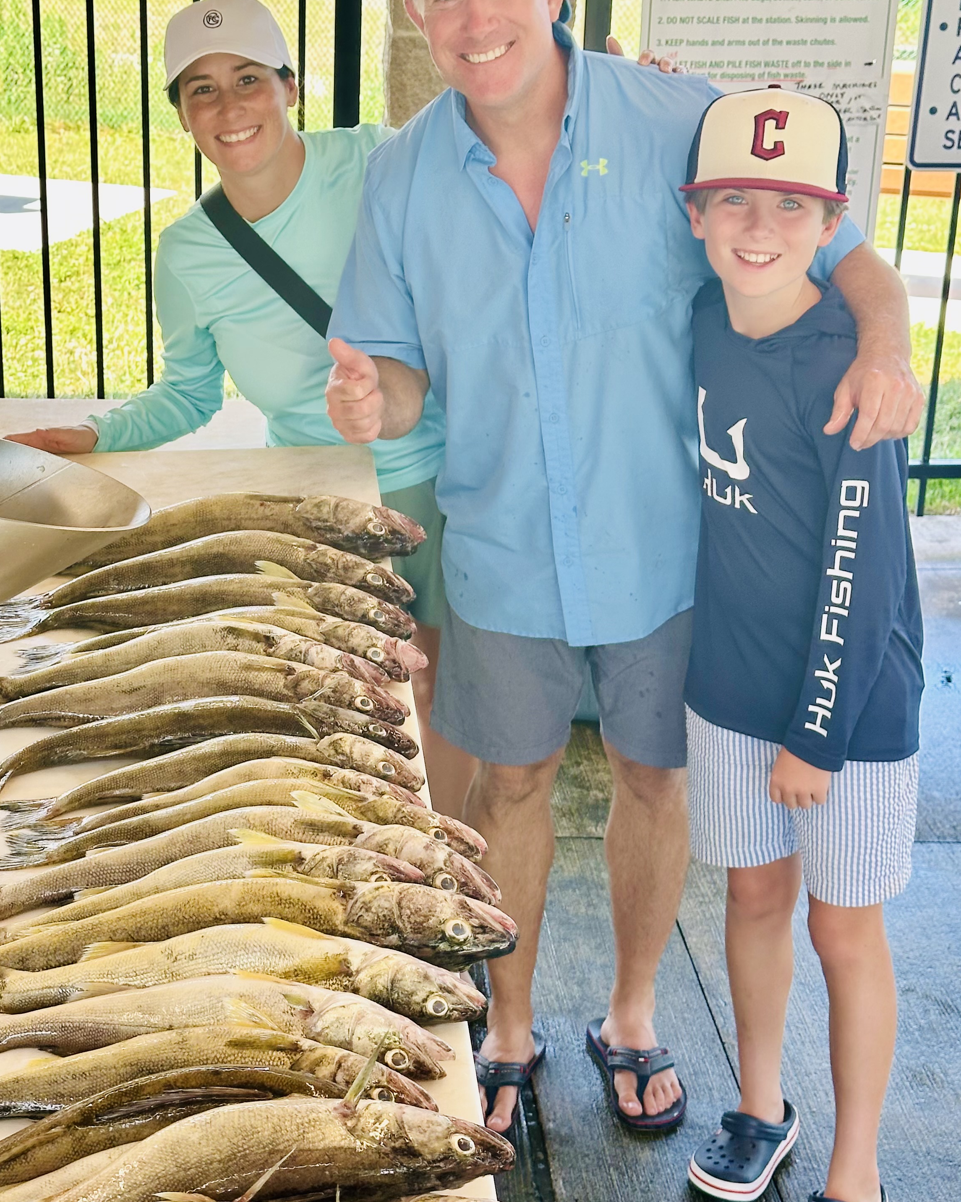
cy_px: 697
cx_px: 350
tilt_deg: -22.4
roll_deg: -1.9
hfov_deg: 23.1
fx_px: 2346
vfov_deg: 28.7
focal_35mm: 66
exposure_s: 1/258
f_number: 1.78
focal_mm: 6.86
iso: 64
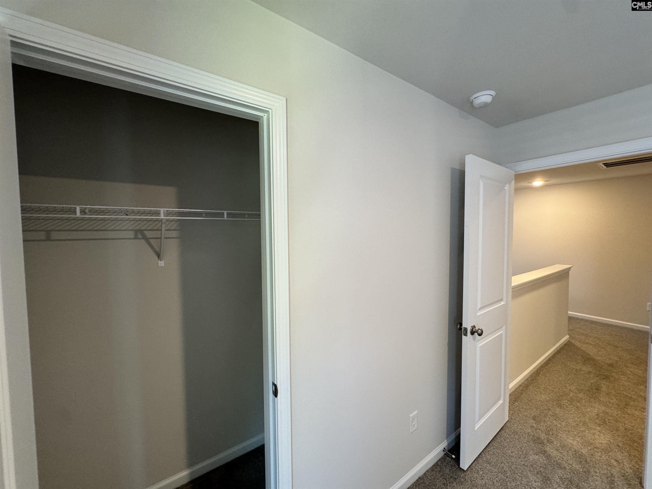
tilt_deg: -2.1
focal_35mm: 14
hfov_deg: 102.1
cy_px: 244
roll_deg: +0.4
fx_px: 264
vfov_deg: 85.7
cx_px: 326
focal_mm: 2.22
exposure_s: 1/60
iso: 200
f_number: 2.2
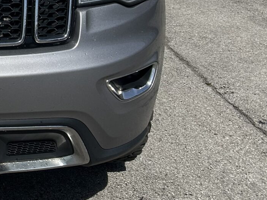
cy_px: -46
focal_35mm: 95
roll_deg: -0.8
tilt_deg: -12.3
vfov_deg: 15.0
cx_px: -125
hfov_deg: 18.5
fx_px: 732
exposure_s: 1/5076
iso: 50
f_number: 1.5
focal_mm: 5.7
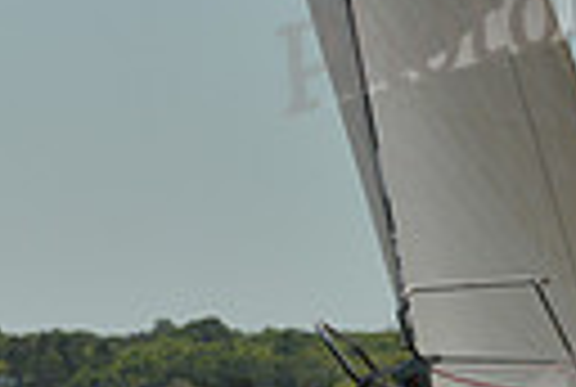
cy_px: 583
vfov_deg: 1.5
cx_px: 1148
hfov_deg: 2.3
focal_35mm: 903
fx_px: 14482
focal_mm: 200
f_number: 8
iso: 200
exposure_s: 1/800
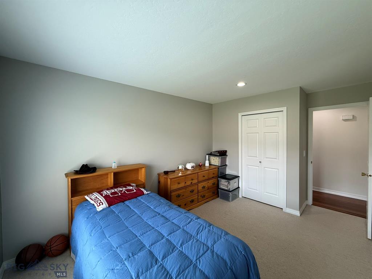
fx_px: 150
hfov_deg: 102.1
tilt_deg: -0.1
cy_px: 140
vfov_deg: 85.7
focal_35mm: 14
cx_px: 186
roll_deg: +0.8
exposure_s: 1/120
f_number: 2.2
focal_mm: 2.22
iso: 125
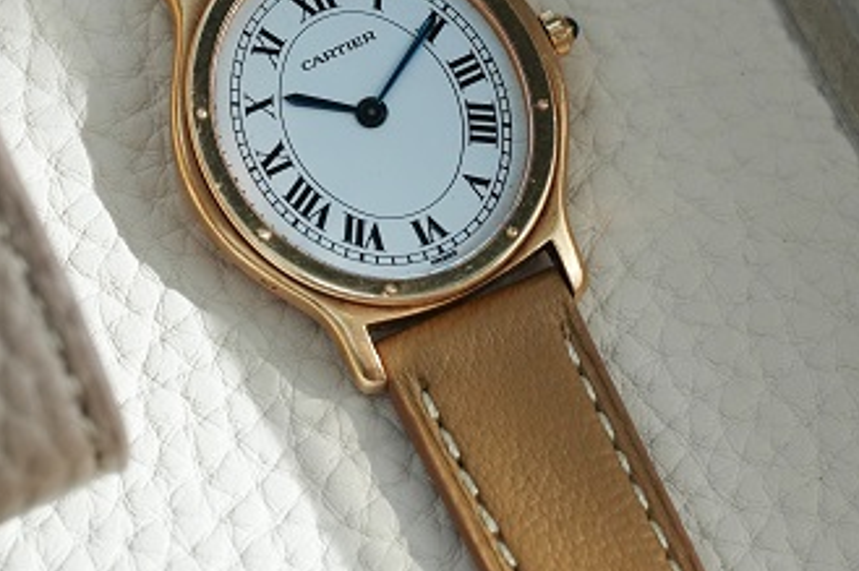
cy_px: 110
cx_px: 369
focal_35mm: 218
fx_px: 5199
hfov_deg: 9.4
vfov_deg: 6.3
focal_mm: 105
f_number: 5.6
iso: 2500
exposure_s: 1/400
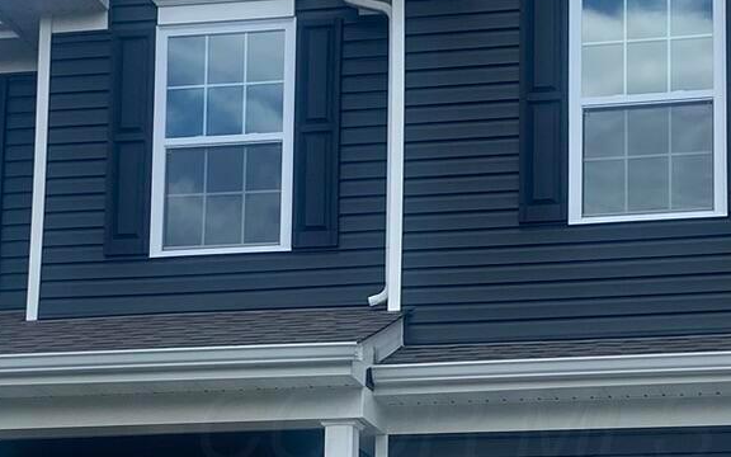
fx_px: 1952
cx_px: 458
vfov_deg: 13.2
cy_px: 427
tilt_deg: +11.0
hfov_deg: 21.2
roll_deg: -1.1
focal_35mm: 98
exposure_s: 1/2967
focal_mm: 4.25
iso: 32
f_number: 1.8
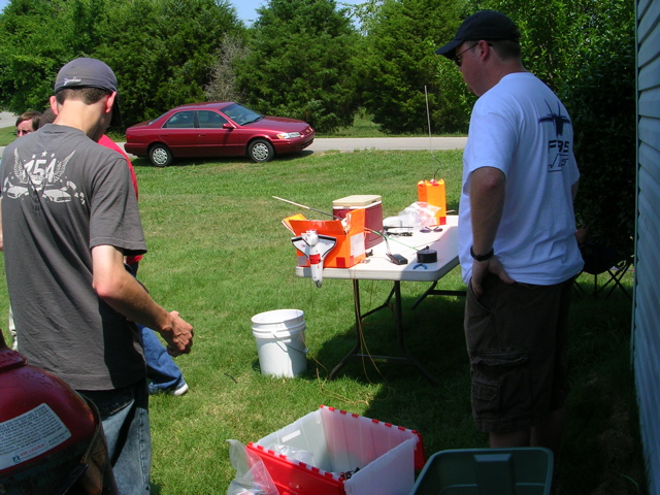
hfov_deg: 49.0
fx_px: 725
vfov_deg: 37.7
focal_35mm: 38
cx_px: 330
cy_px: 248
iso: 50
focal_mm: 5.8
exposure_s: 1/268
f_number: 5.6
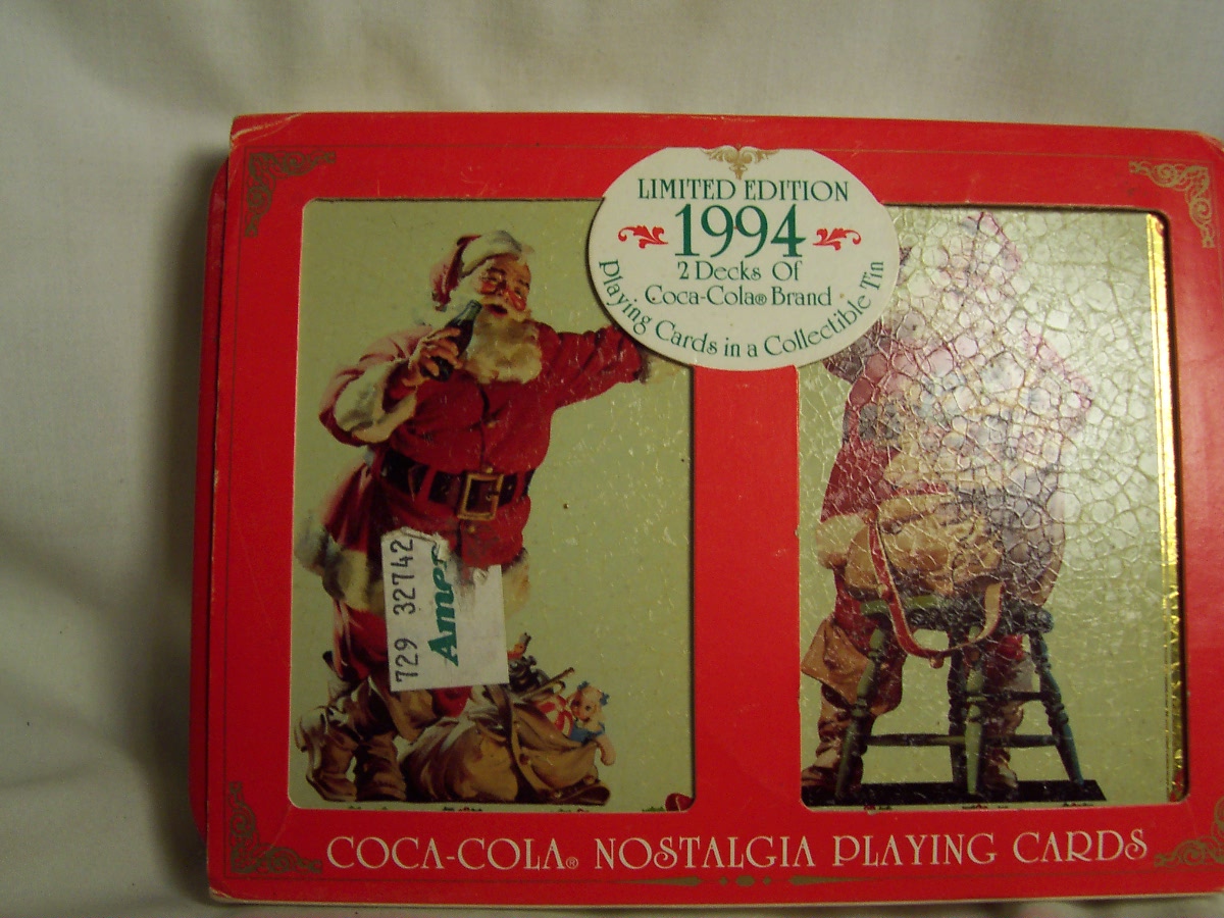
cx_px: 612
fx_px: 1308
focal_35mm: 37
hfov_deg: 50.1
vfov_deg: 38.7
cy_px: 459
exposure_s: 1/350
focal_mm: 5.6
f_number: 2.8
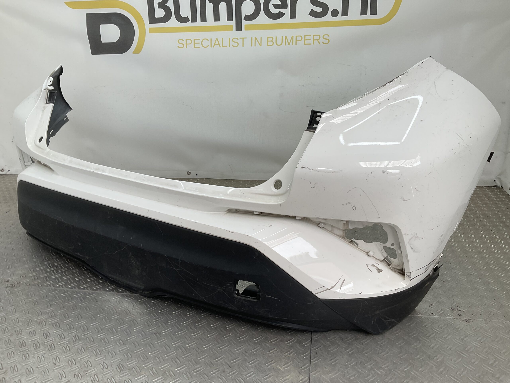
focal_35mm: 29
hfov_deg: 61.7
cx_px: 255
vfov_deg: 48.2
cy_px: 192
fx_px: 427
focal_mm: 3
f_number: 1.8
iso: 16
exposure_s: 1/235
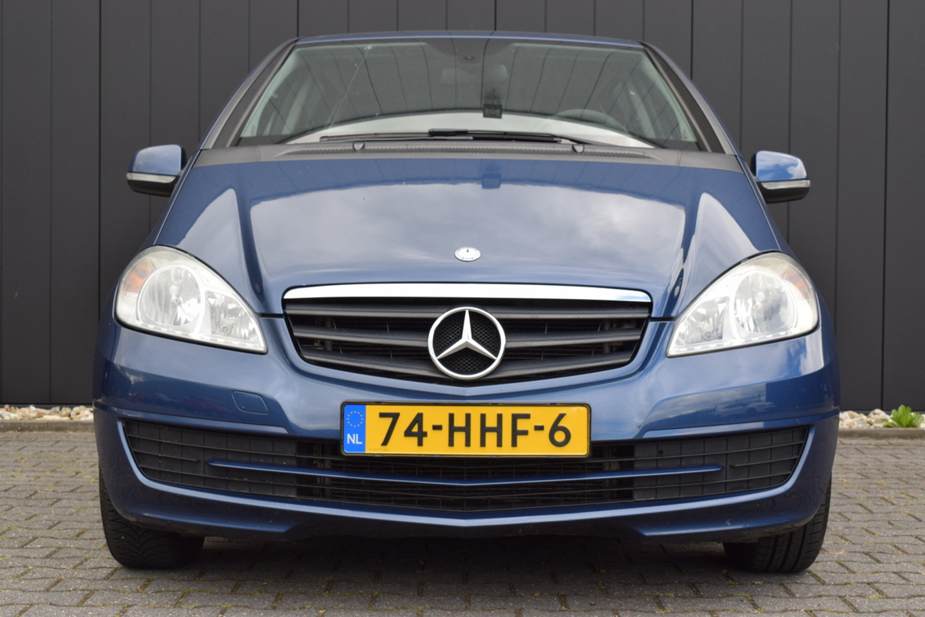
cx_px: 462
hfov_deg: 35.1
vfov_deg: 23.8
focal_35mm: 57
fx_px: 1464
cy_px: 308
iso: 400
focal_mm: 38
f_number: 8
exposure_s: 1/250
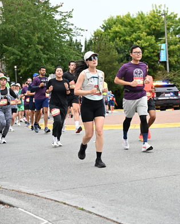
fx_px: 493
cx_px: 105
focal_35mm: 74
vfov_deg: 25.6
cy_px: 81
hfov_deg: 20.7
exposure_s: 1/800
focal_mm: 56
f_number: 4
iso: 1600
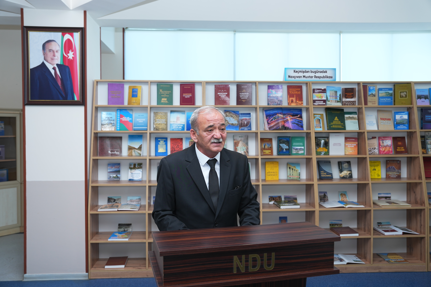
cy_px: 144
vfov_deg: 41.1
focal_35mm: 32
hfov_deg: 58.7
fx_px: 383
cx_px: 216
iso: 400
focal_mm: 32
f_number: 4
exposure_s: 1/125
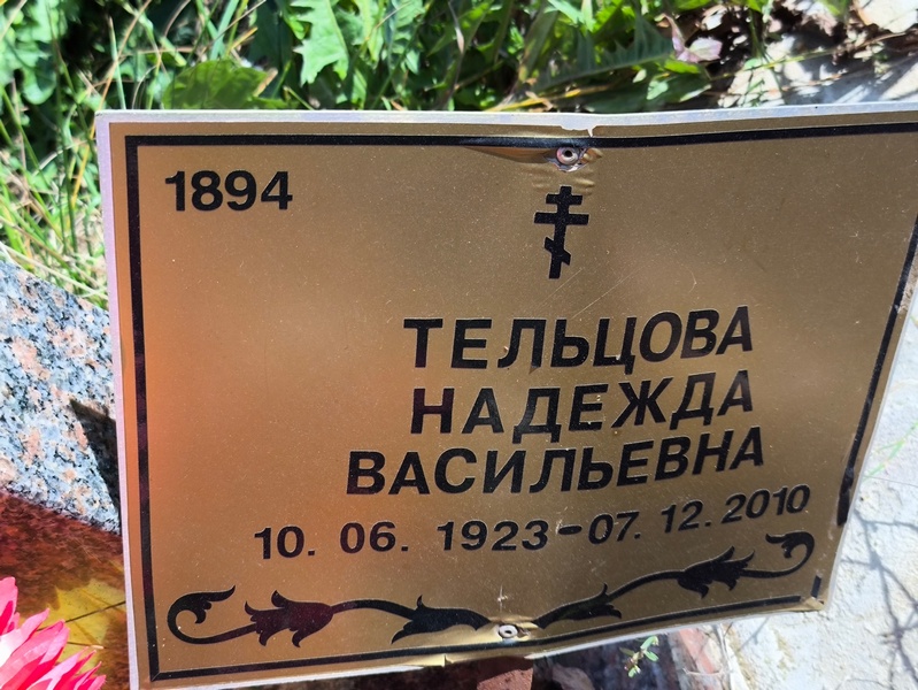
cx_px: 459
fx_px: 1327
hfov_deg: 38.2
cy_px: 345
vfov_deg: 29.1
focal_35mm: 50
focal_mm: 4.71
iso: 50
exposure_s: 1/772
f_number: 1.7
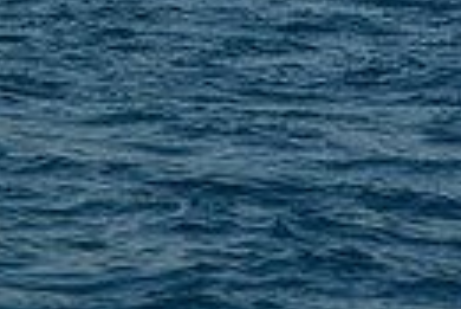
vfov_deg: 3.5
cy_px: -700
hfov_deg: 5.4
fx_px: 4846
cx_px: -204
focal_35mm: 378
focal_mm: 85
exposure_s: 1/640
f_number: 9
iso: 200
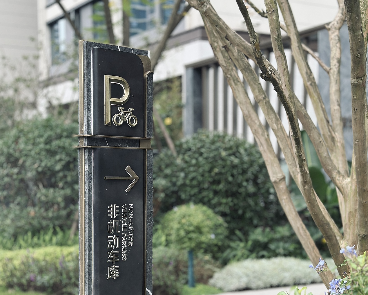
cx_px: 183
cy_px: 225
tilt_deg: -4.3
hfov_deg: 30.0
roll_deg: -0.6
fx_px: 686
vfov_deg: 23.9
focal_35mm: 63
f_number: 1.78
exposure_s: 1/123
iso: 80
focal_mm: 6.86
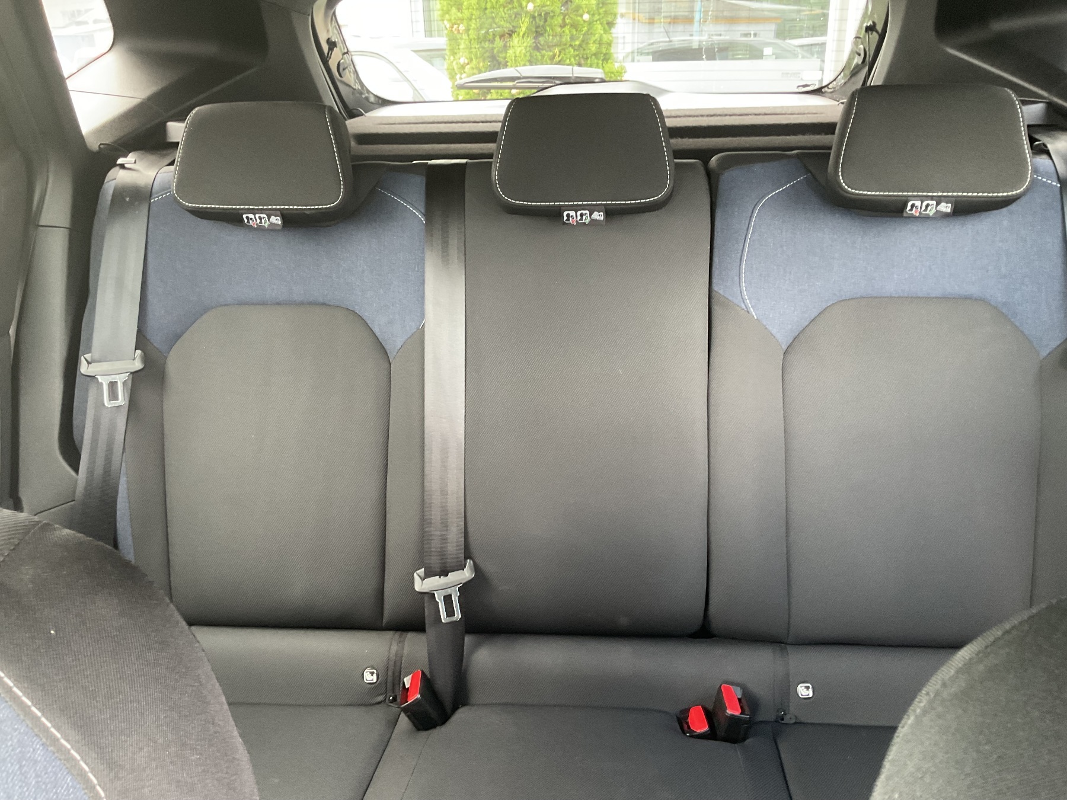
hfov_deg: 61.7
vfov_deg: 48.2
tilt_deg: -20.8
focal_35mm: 29
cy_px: 400
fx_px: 894
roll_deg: +0.2
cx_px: 534
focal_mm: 3
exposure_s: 1/40
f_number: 1.8
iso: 200
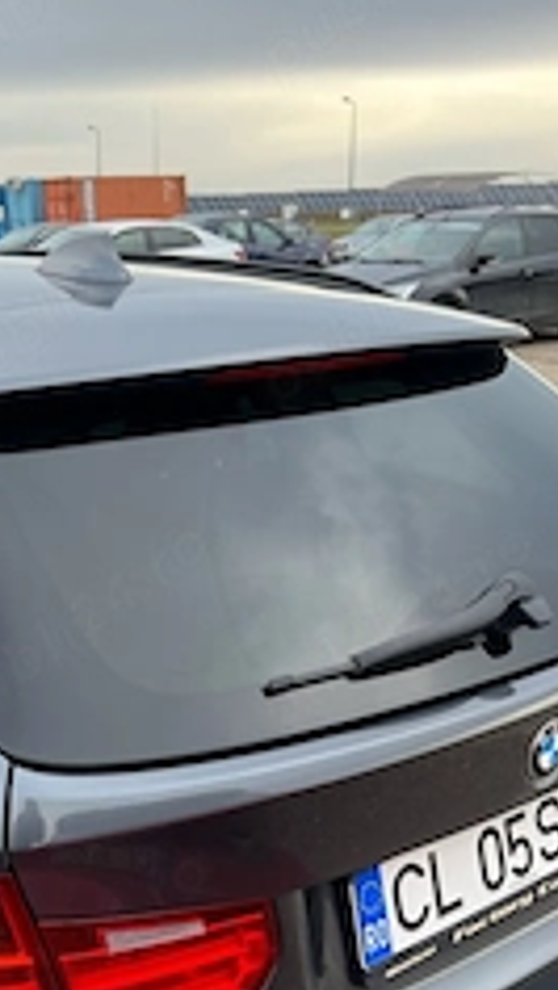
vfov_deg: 42.2
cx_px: 155
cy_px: 680
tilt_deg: -19.9
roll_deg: +1.6
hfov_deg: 24.7
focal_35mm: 48
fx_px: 1261
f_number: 1.5
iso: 50
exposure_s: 1/846
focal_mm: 5.7
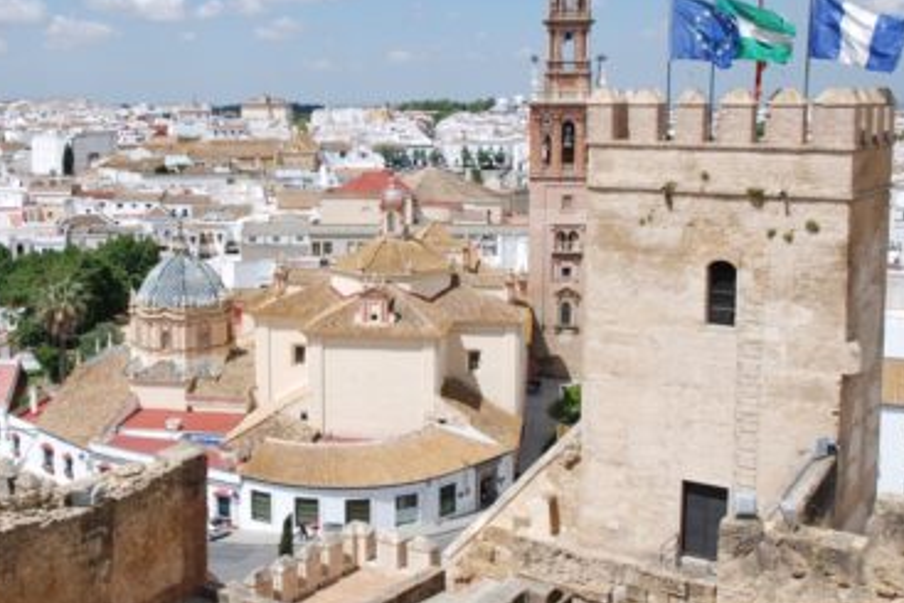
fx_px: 1130
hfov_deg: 43.3
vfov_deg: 29.8
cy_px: 247
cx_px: 347
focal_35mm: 45
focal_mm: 22
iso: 100
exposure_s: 1/250
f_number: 8
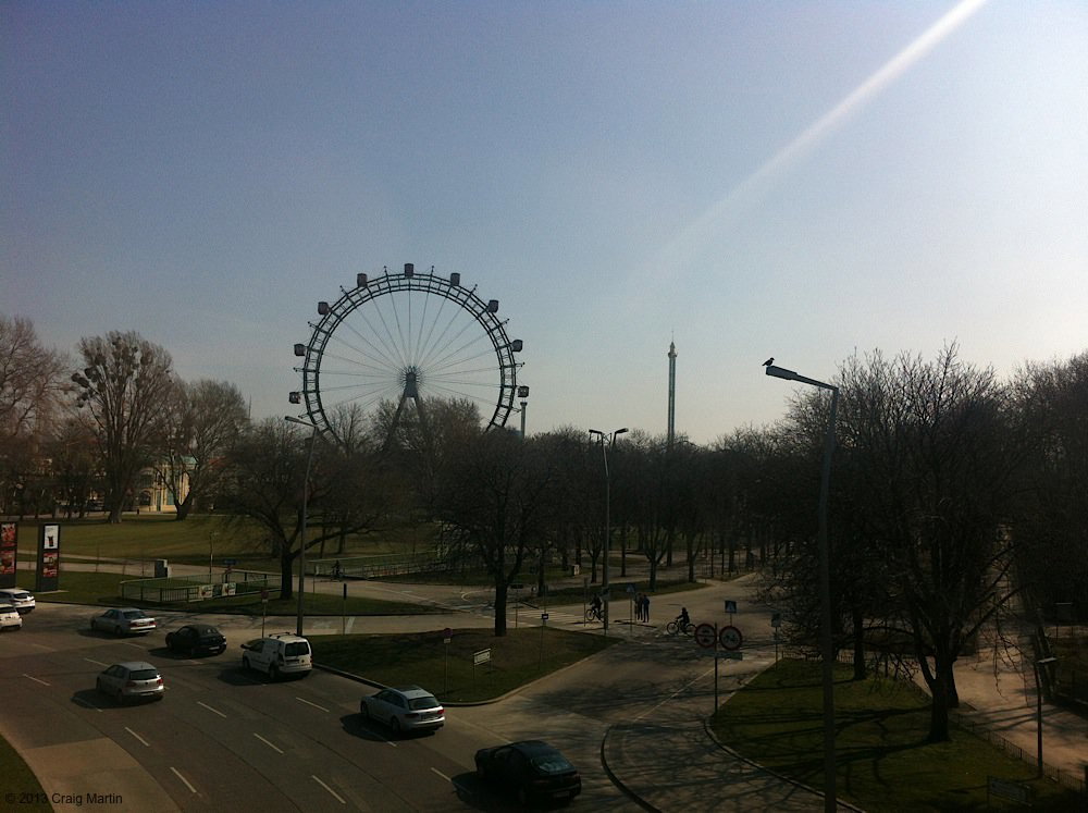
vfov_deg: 40.6
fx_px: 1098
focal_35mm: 35
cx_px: 544
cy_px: 406
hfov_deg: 52.7
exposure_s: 1/2514
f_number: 2.8
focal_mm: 3.85
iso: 80
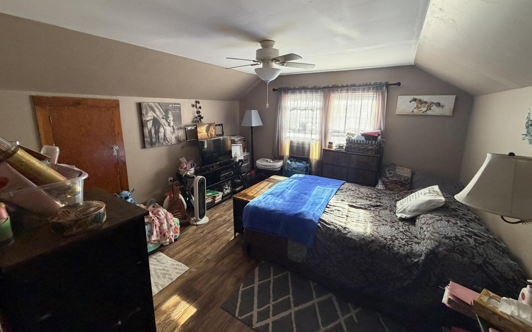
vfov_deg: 74.6
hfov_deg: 101.5
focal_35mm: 15
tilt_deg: -10.0
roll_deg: -0.2
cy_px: 152
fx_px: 217
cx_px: 265
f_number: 2.2
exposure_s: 1/60
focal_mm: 2.22
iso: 320
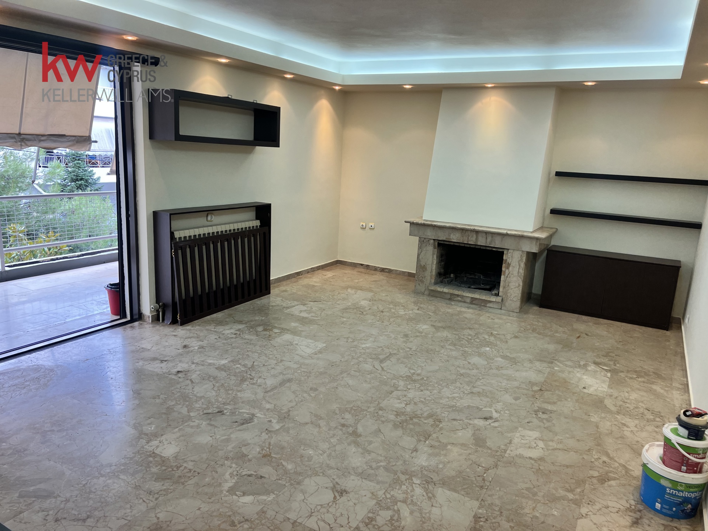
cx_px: 354
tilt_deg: -12.5
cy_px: 266
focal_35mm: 26
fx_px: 532
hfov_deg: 67.3
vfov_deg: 53.1
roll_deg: -3.2
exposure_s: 1/100
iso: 50
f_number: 1.5
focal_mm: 5.7
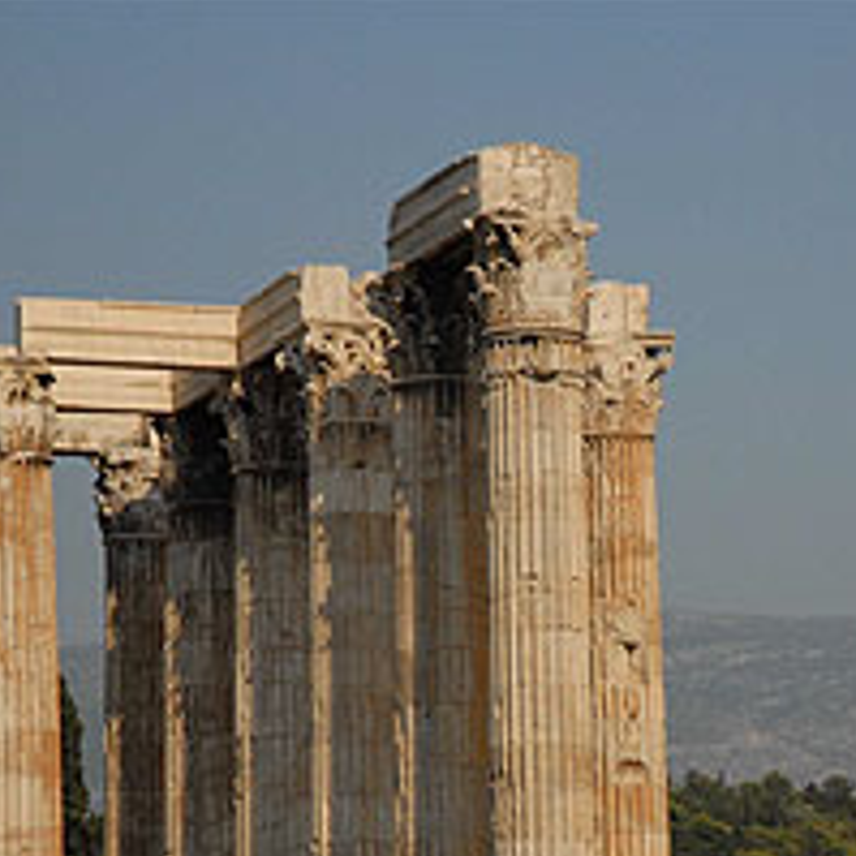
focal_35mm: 179
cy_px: 643
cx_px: 645
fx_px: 5008
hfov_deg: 9.8
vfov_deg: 9.8
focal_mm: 62
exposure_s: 1/8000
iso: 560
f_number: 4.5
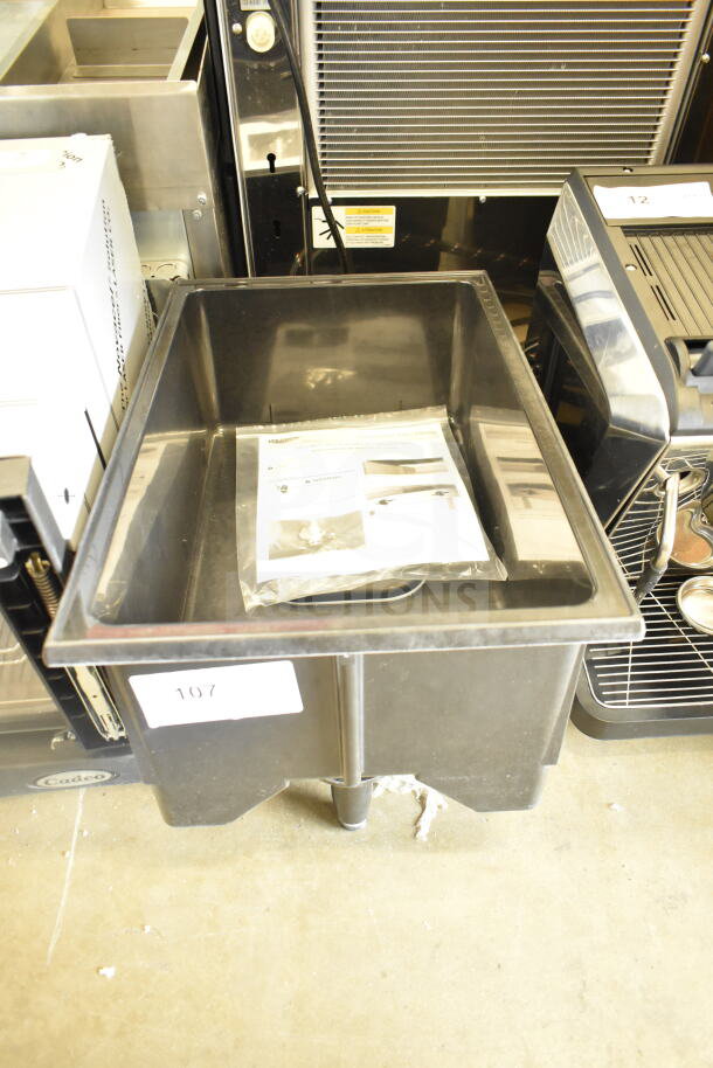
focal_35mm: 27
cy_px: 534
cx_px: 356
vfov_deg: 67.4
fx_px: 801
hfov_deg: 48.0
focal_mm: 18
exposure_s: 1/30
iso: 3200
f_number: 3.5
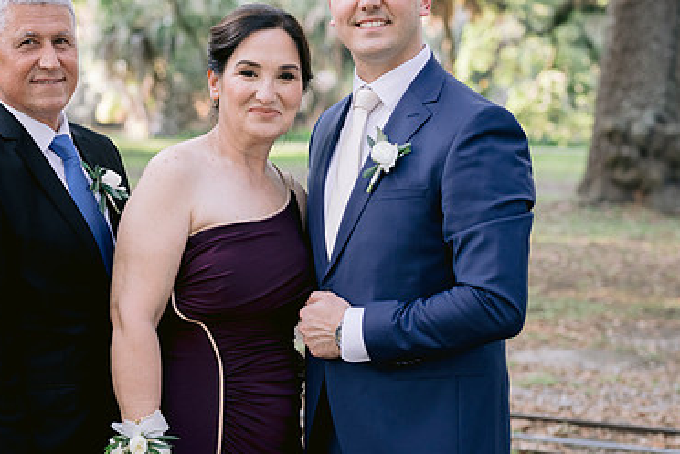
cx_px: 300
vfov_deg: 16.1
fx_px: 1605
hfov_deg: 23.9
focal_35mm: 85
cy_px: 271
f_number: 2.8
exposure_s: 1/320
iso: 400
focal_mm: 50
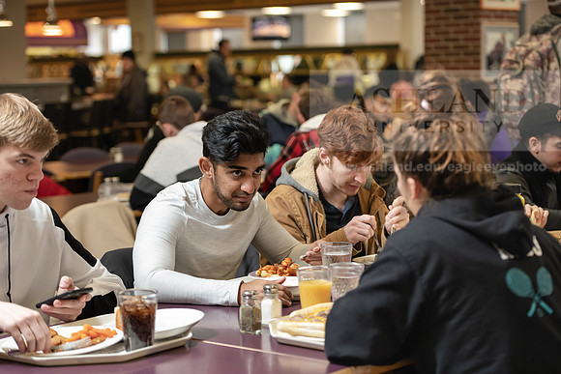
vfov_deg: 16.1
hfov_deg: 23.9
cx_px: 280
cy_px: 187
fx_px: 1325
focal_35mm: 85
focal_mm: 85
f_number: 3.5
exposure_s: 1/160
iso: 1250
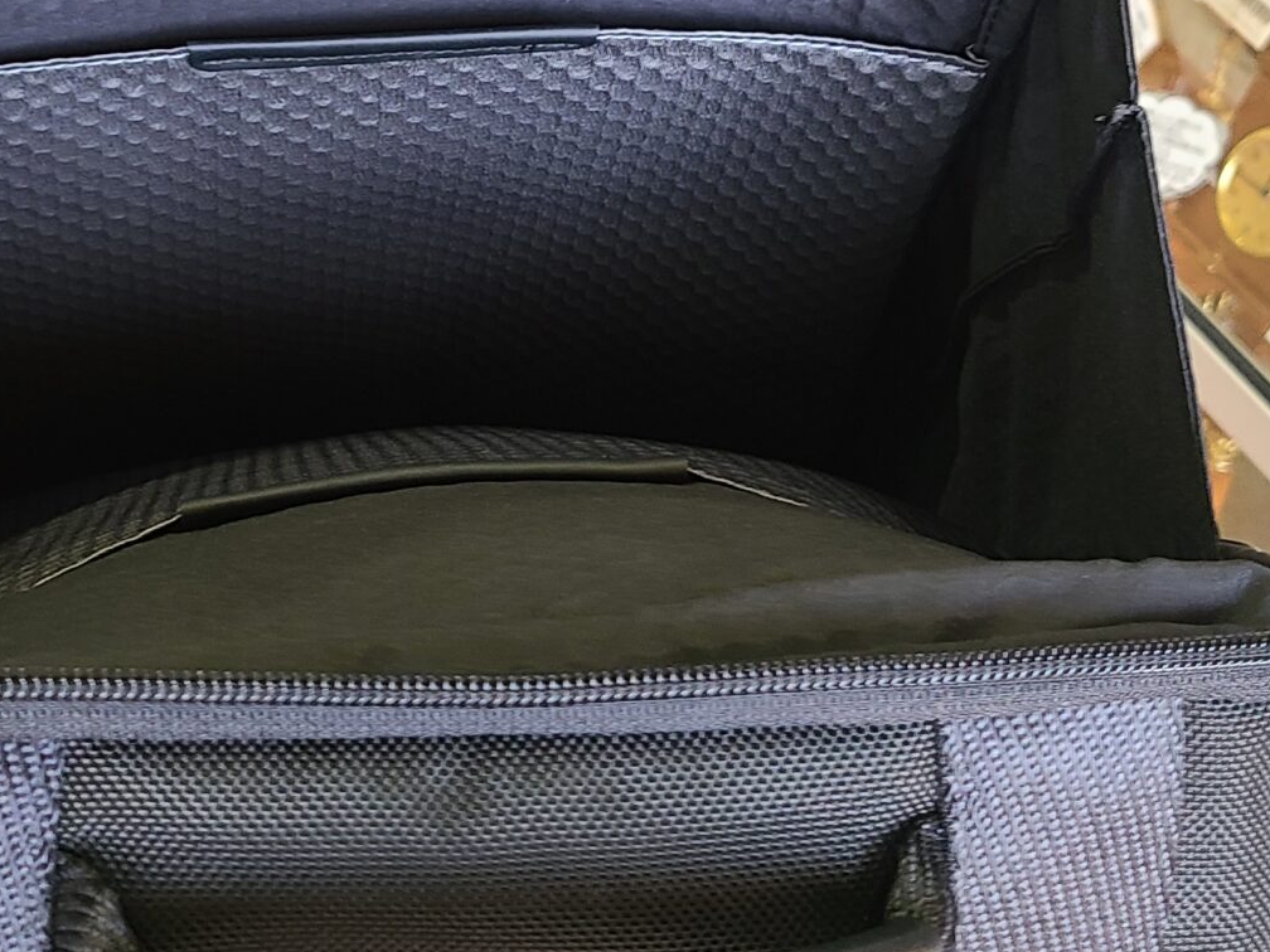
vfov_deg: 21.9
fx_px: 2421
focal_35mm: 66
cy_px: 175
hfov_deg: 29.0
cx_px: 349
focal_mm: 5.4
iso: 125
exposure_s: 1/50
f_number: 1.8
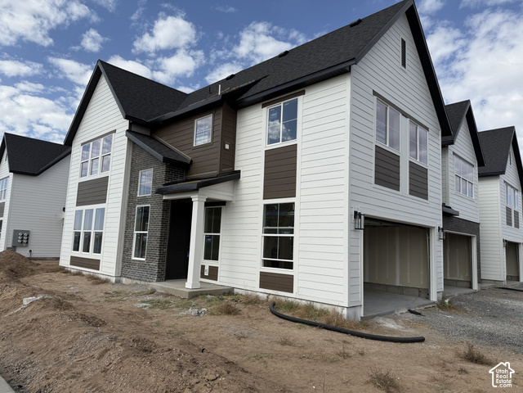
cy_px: 196
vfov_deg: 56.8
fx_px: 363
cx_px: 262
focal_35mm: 24
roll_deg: -2.7
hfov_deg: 71.6
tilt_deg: +7.8
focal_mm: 6.76
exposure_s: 1/5714
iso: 80
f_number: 1.78
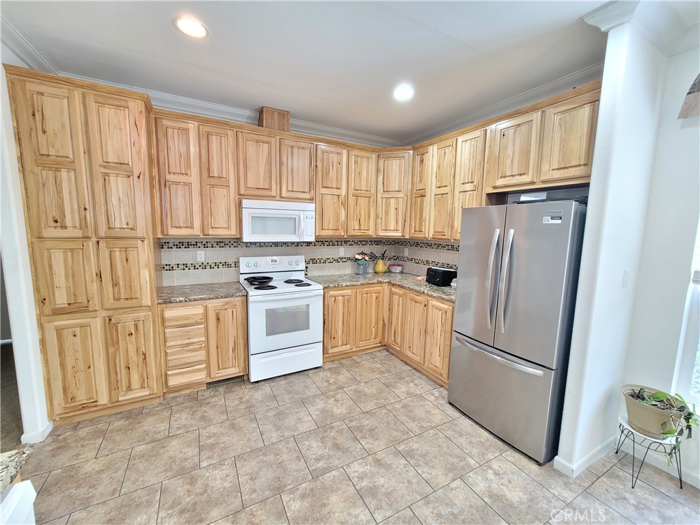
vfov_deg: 89.9
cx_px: 350
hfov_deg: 106.2
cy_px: 262
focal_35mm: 13
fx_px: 263
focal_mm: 2.2
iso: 400
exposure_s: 1/40
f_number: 2.2
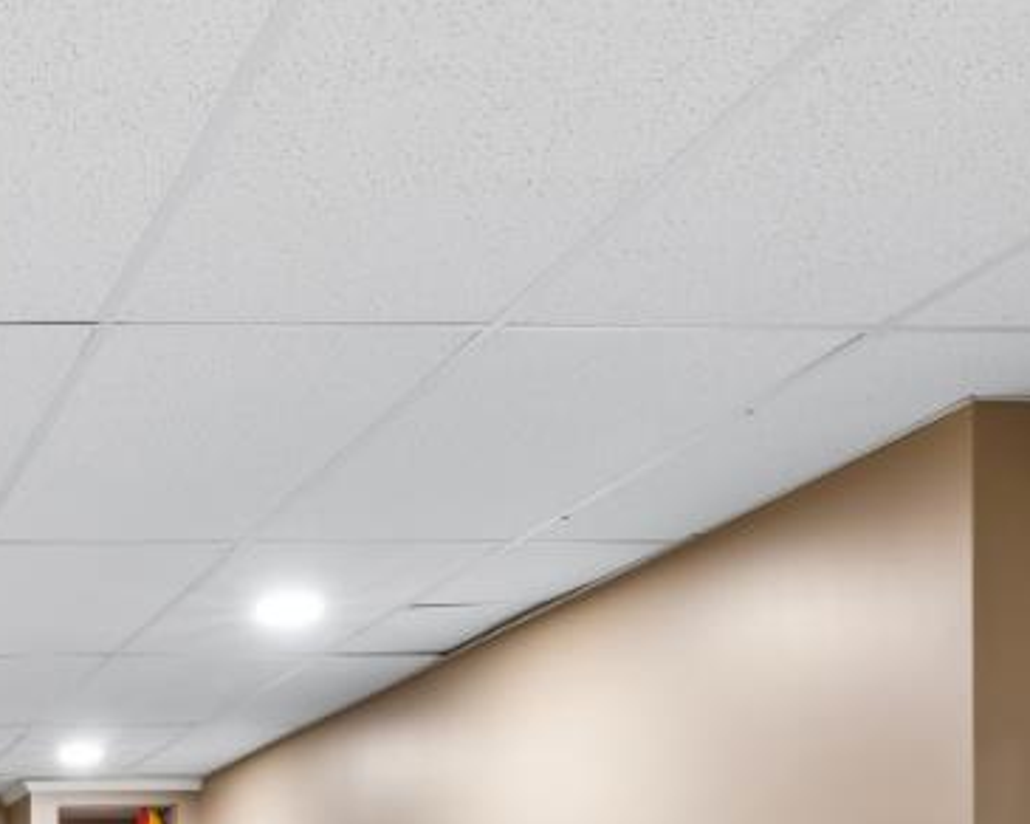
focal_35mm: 54
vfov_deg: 24.1
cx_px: -178
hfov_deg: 30.1
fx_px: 1646
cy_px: 1112
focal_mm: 14
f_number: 13
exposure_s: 1
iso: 400
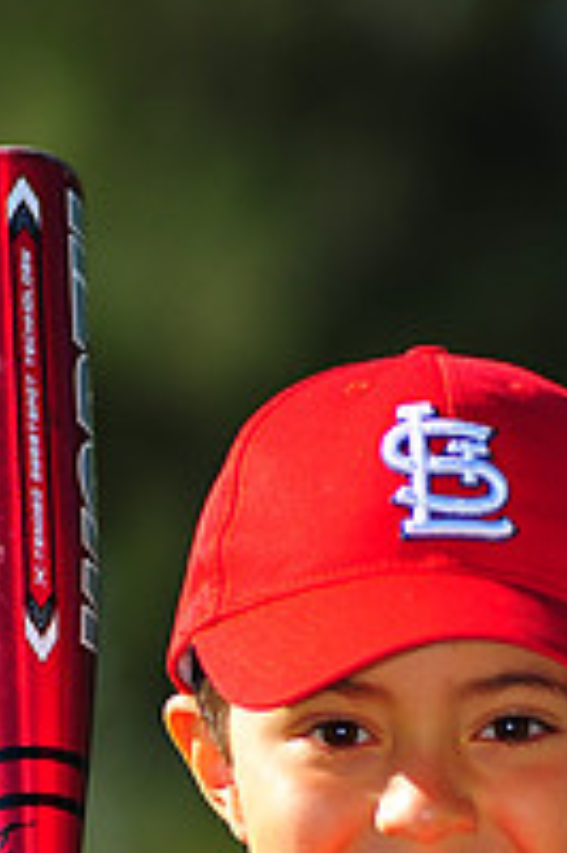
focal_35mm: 522
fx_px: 12353
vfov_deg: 3.9
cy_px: 1041
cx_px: 388
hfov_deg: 2.6
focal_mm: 180
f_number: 4
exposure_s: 1/1600
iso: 200
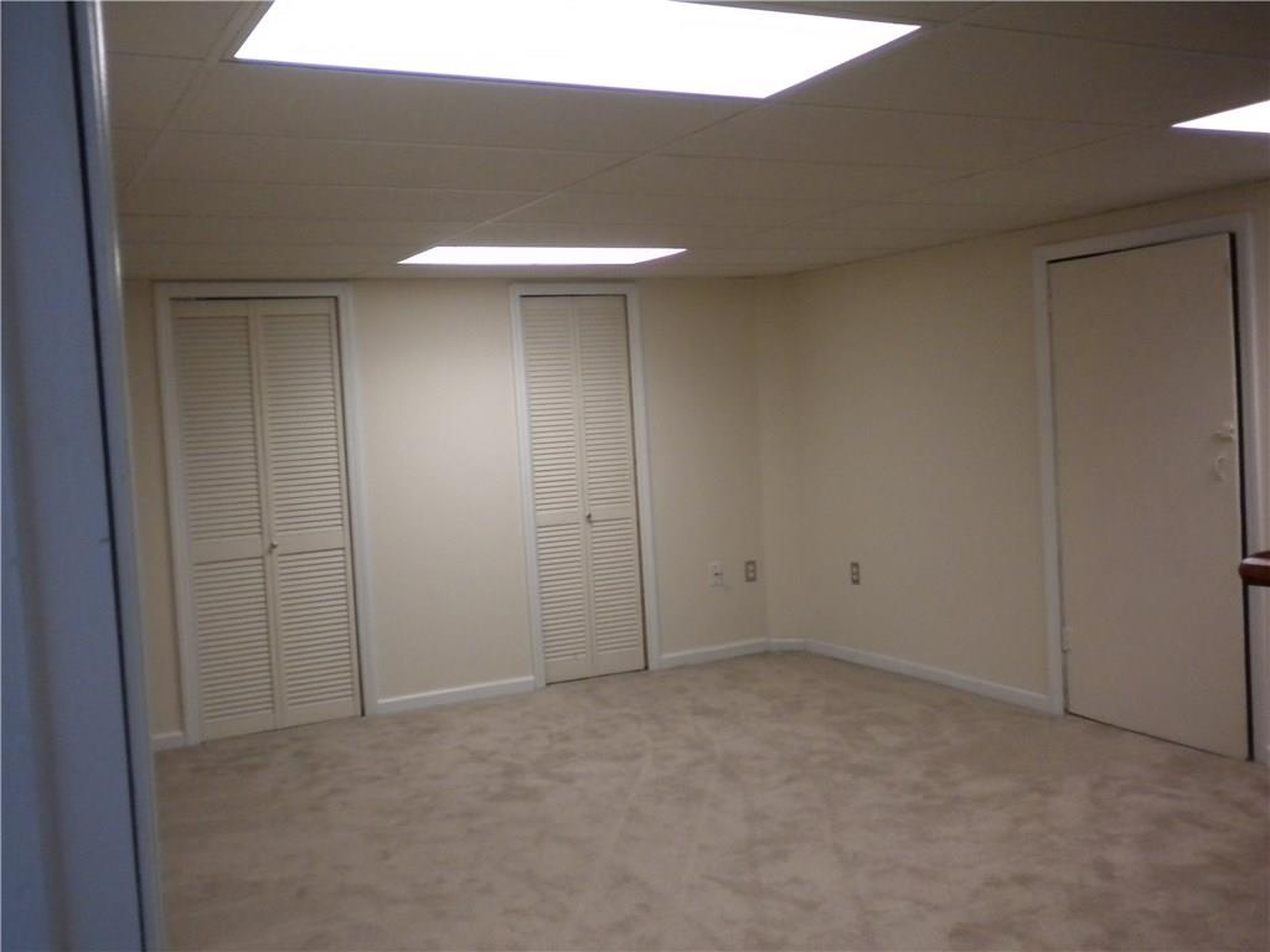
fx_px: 1284
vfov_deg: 40.7
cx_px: 635
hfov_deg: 52.6
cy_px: 476
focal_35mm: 35
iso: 400
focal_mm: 6.3
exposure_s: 1/100
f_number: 3.1
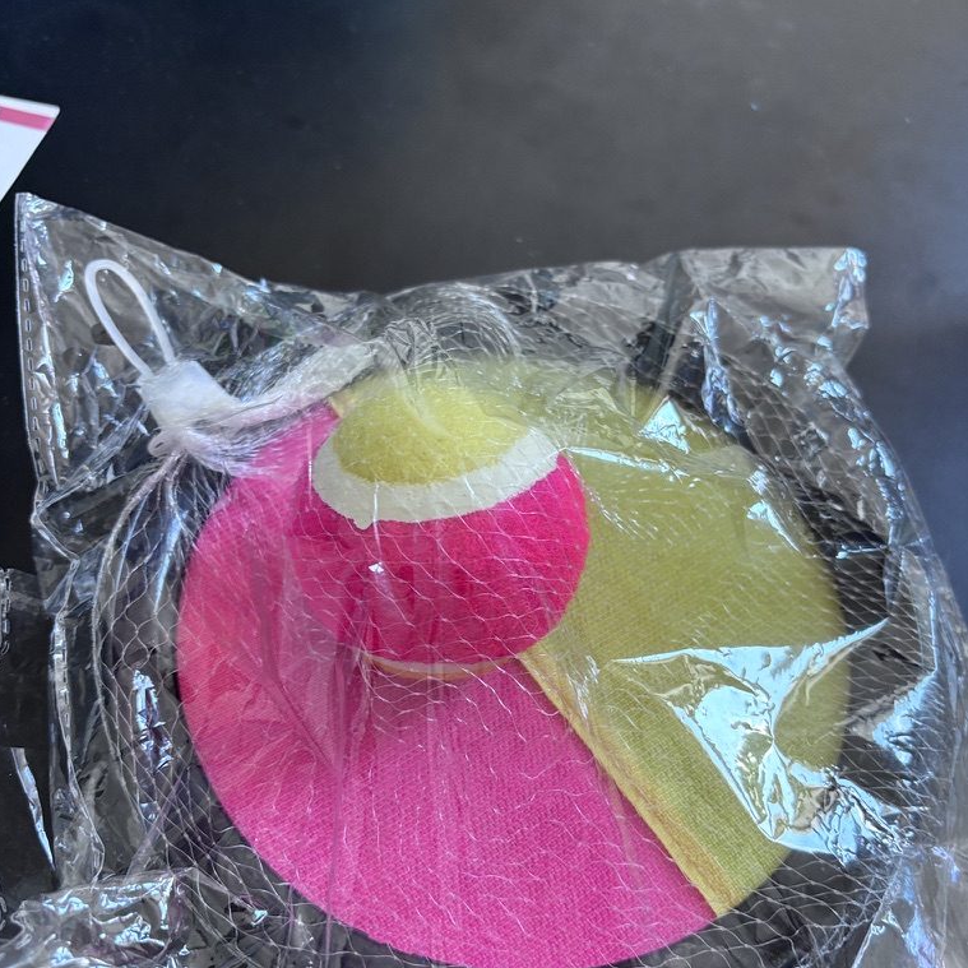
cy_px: 560
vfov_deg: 52.3
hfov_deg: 52.5
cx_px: 486
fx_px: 981
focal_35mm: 31
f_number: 1.6
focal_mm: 5.96
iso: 200
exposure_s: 1/60
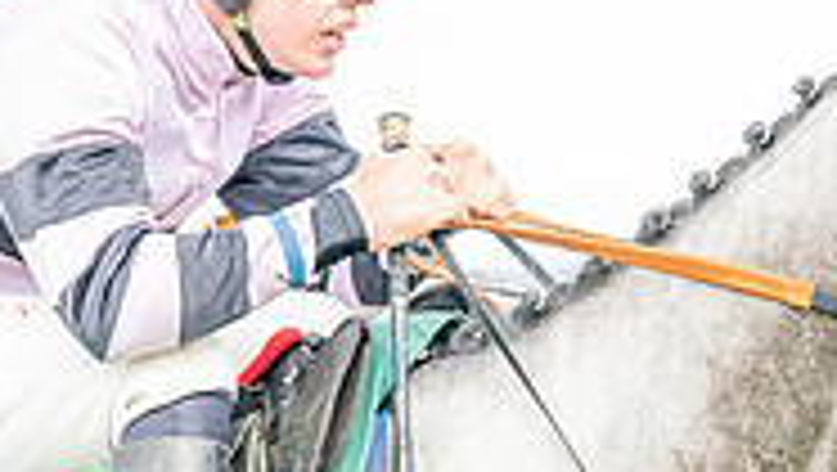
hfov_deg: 5.1
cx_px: 380
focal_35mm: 422
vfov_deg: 2.9
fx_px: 9374
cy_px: 881
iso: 400
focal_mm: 74
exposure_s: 1/1250
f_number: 4.5
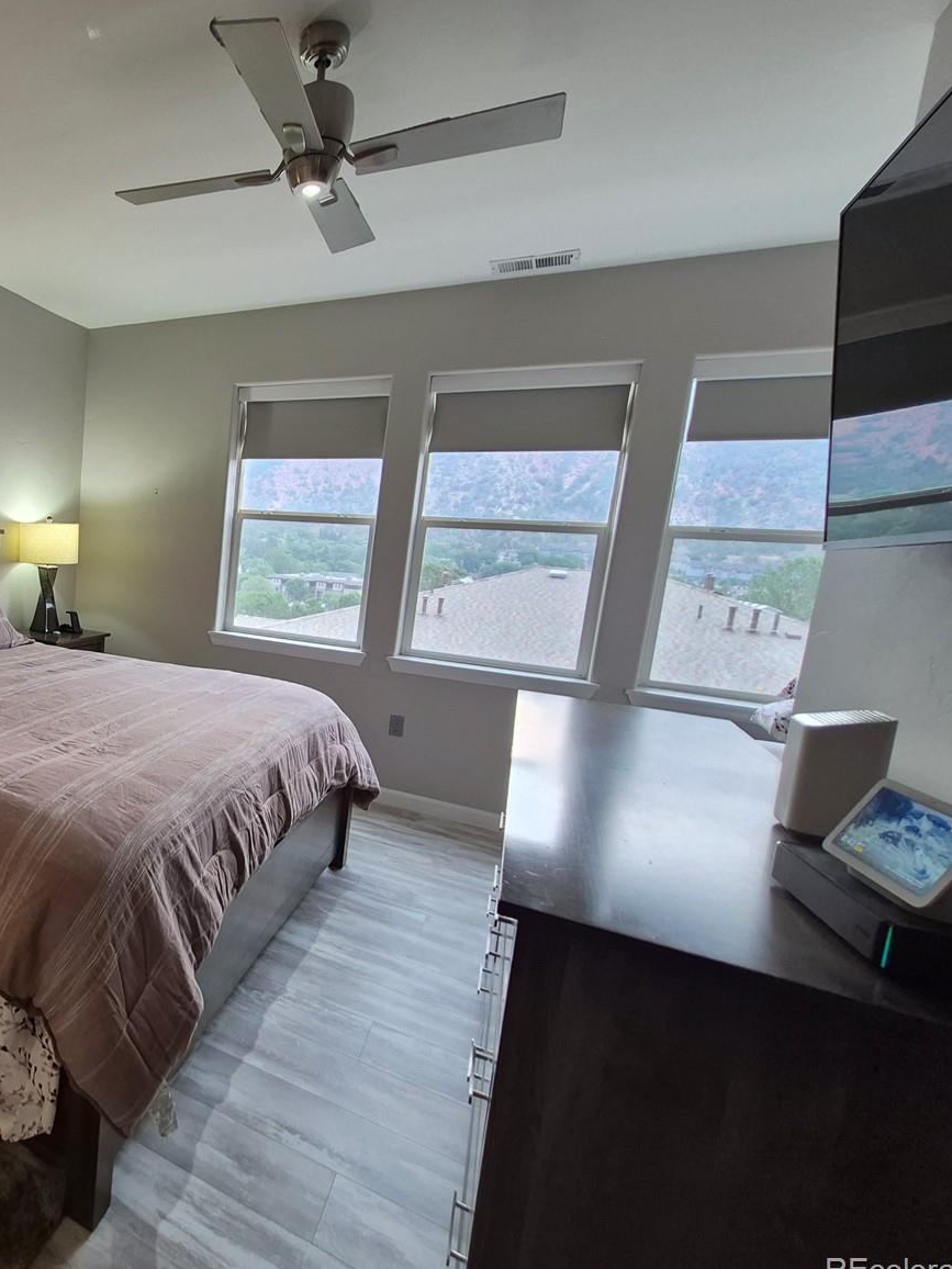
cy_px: 634
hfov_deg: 62.1
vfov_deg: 87.8
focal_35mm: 18
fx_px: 660
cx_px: 125
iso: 80
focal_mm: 1.74
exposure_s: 1/60
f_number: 2.2
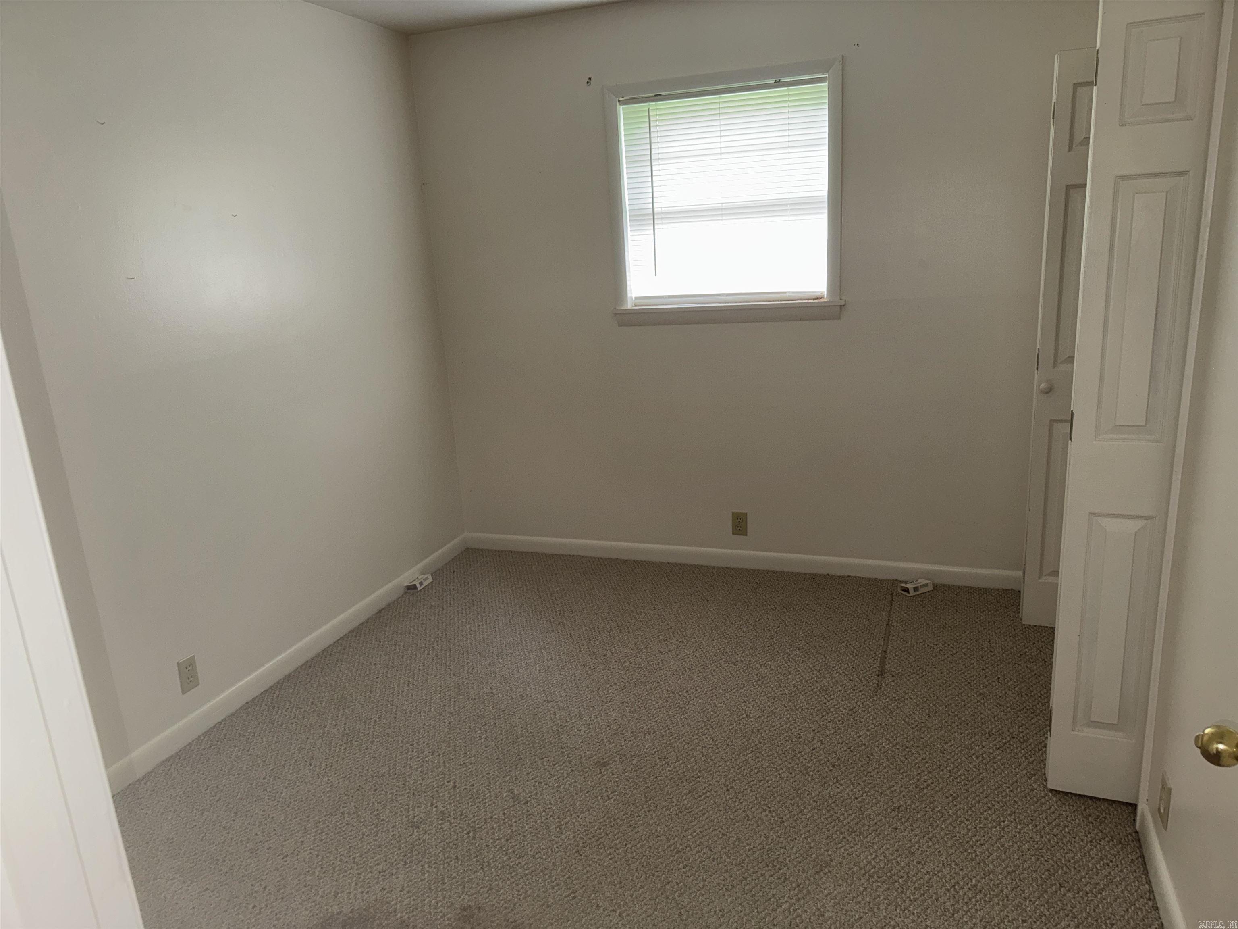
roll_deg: +2.9
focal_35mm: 24
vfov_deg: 56.8
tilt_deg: -16.0
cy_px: 464
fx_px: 858
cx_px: 619
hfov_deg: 71.6
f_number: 1.78
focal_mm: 6.76
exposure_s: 1/21
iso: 100
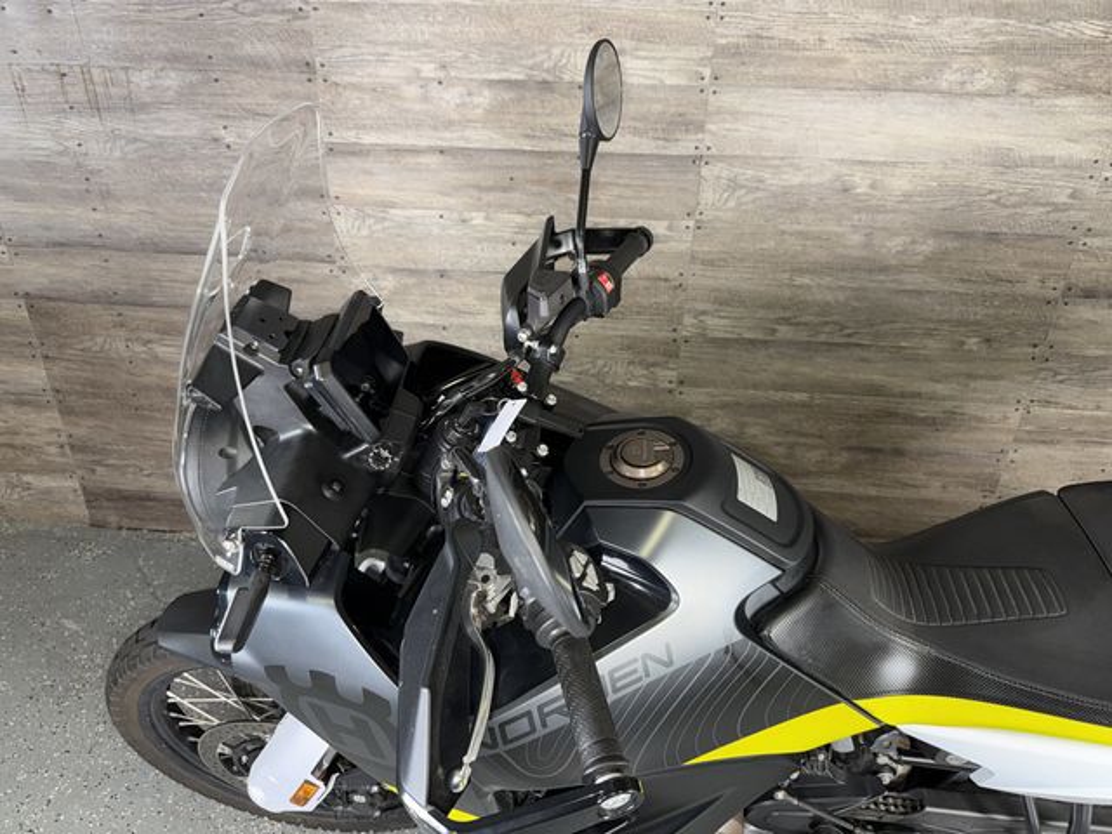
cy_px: 417
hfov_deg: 71.6
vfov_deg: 56.8
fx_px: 771
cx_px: 556
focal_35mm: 24
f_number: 1.78
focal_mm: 6.76
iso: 64
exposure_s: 1/20
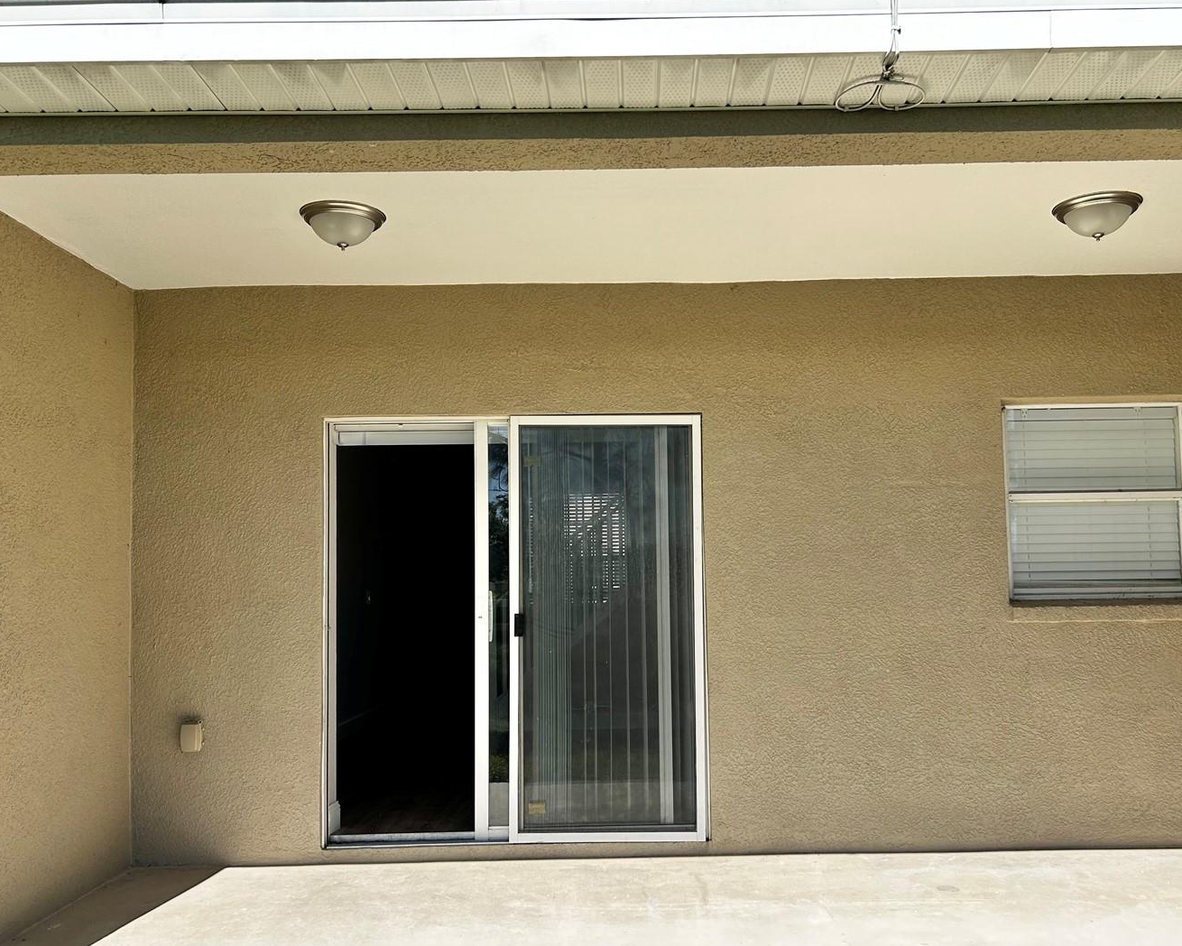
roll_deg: +2.2
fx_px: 1084
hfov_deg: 57.1
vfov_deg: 47.0
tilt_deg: +3.0
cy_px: 524
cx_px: 631
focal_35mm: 31
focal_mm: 5.7
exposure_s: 1/2632
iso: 50
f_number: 1.5
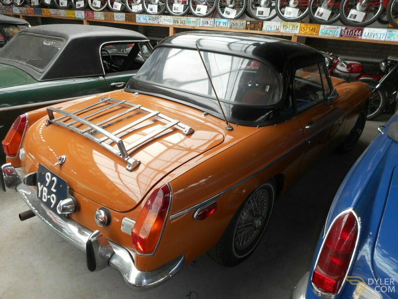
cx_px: 199
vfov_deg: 54.9
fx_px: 287
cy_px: 150
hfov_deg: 69.4
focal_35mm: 25
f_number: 3.7
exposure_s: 1/30
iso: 80
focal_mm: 4.5
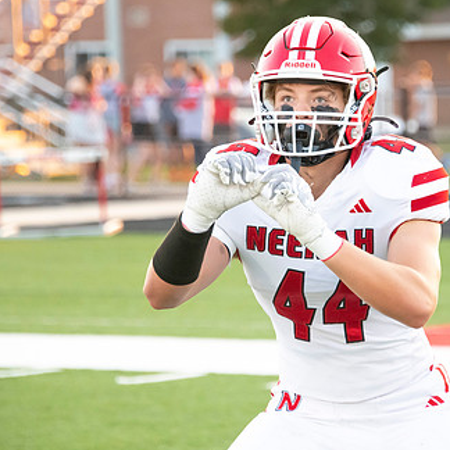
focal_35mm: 304
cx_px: 279
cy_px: 206
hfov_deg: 5.8
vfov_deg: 5.8
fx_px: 4471
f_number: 5.6
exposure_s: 1/800
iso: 4000
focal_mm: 200
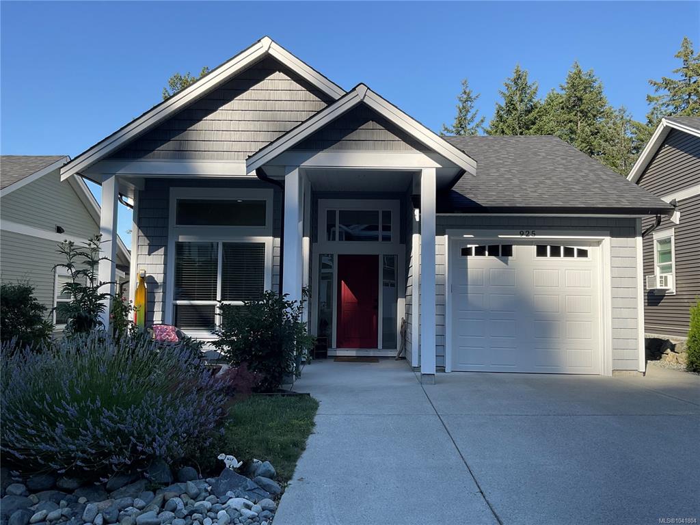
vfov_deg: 48.2
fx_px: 586
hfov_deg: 61.7
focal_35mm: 29
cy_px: 262
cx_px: 350
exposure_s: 1/883
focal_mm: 3
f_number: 1.8
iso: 16
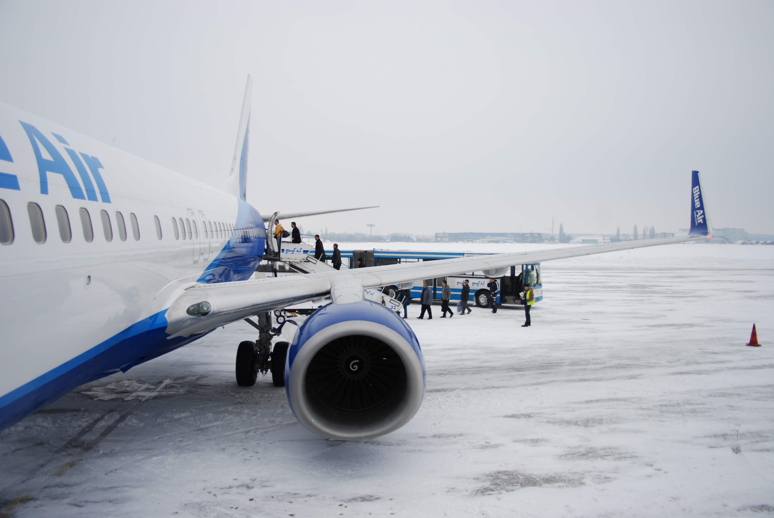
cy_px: 259
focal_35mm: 27
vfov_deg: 48.0
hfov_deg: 67.3
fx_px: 581
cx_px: 387
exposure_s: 1/100
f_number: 5
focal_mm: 18
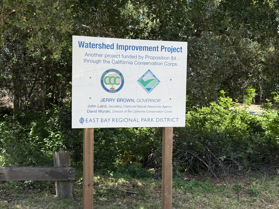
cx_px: 140
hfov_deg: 39.7
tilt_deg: -0.3
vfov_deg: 30.3
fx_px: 387
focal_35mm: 48
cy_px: 104
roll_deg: -0.1
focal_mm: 6.76
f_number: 1.78
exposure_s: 1/1222
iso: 64
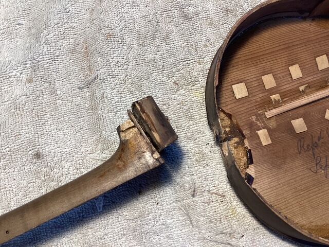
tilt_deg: -77.1
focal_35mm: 31
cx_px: 164
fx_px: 295
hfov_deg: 58.4
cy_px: 124
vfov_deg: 45.4
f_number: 2.4
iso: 50
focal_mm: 3.3
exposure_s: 1/50
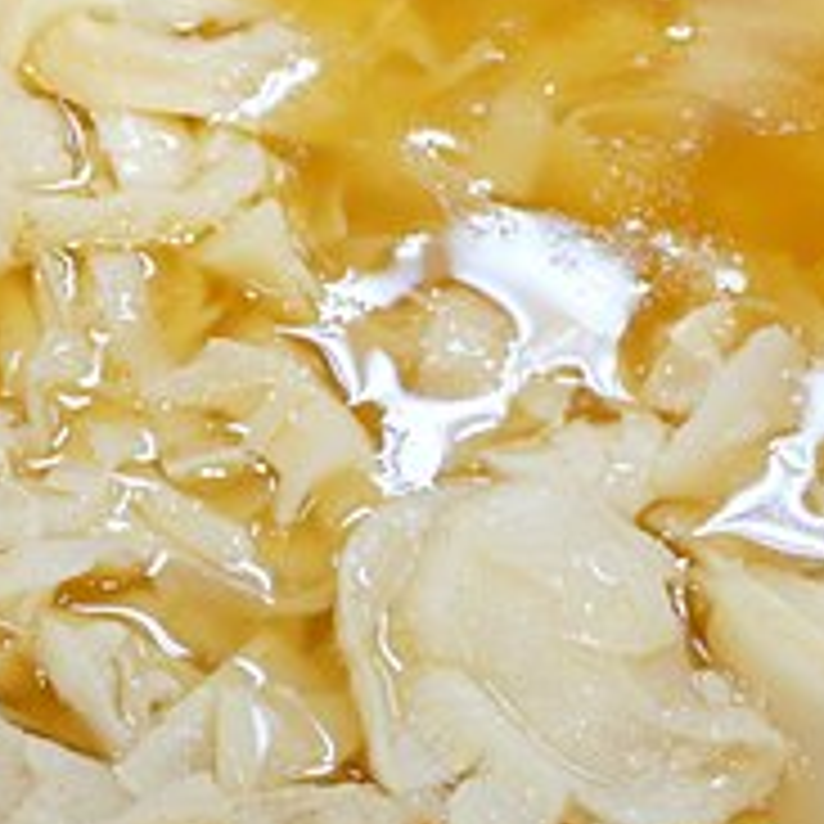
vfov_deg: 12.8
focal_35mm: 135
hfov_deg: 12.9
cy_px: 25
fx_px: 3636
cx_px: 149
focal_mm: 14
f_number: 2.5
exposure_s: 1/60
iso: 250
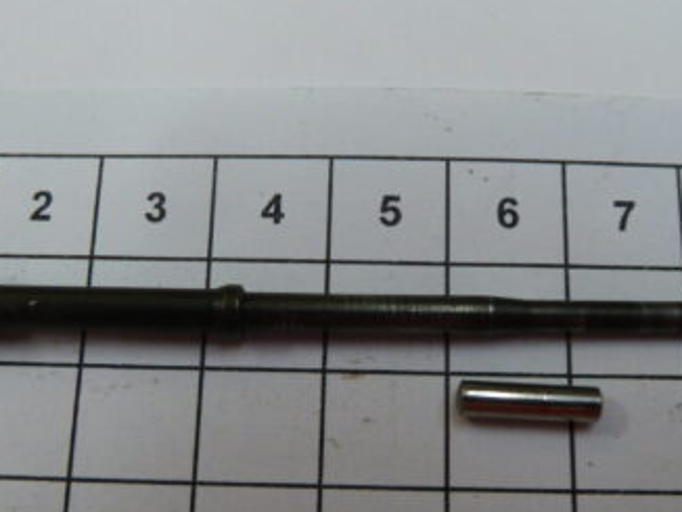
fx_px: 907
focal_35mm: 46
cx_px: 347
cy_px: 341
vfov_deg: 31.3
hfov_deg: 41.2
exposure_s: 1/30
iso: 160
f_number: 3.3
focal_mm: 4.1
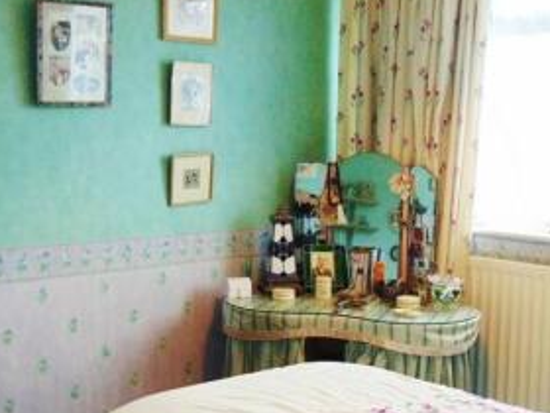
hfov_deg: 36.8
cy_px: 219
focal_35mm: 52
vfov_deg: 28.0
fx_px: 826
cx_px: 282
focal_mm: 4.5
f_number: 3
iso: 250
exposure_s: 1/30
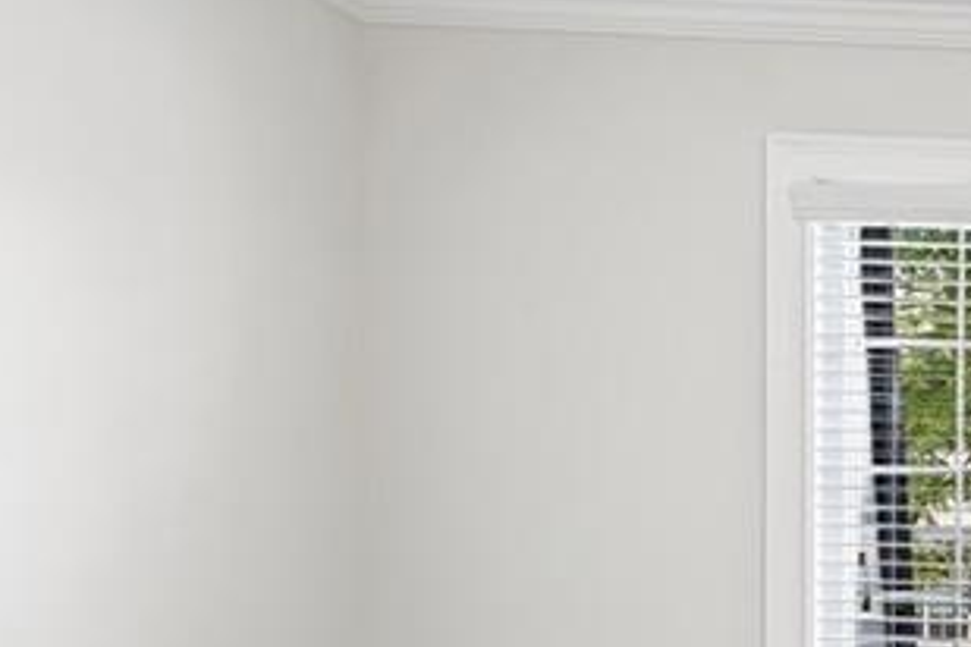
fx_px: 1429
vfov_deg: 24.7
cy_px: 594
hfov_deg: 27.8
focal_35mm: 53
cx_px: 1395
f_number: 8
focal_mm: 16
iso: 200
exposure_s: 1/30
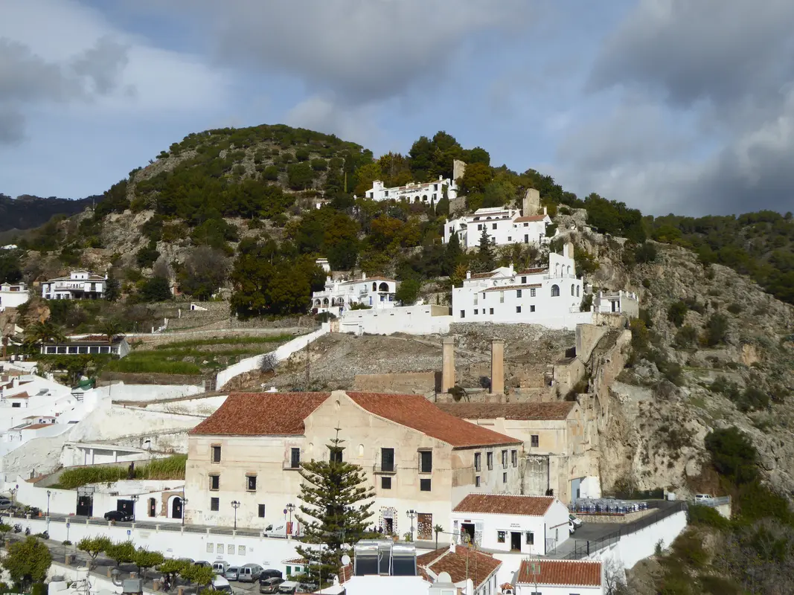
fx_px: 1009
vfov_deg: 32.9
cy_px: 298
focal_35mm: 44
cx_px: 397
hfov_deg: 43.0
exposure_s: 1/2000
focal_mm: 7.8
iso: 100
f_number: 3.9
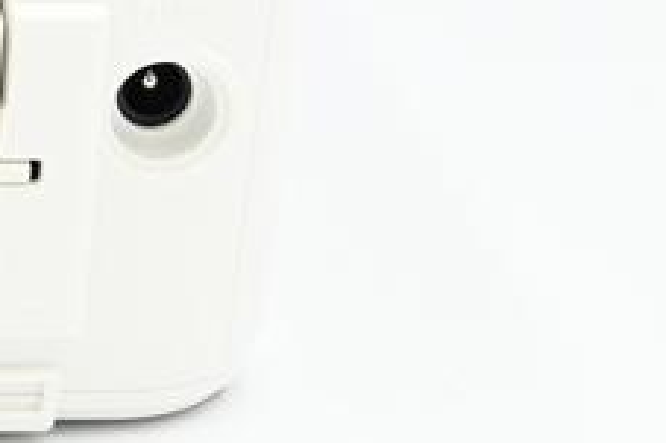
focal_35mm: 260
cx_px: -367
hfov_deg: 7.8
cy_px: 31
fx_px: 4806
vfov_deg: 5.3
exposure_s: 1/20
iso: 160
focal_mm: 59
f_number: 14
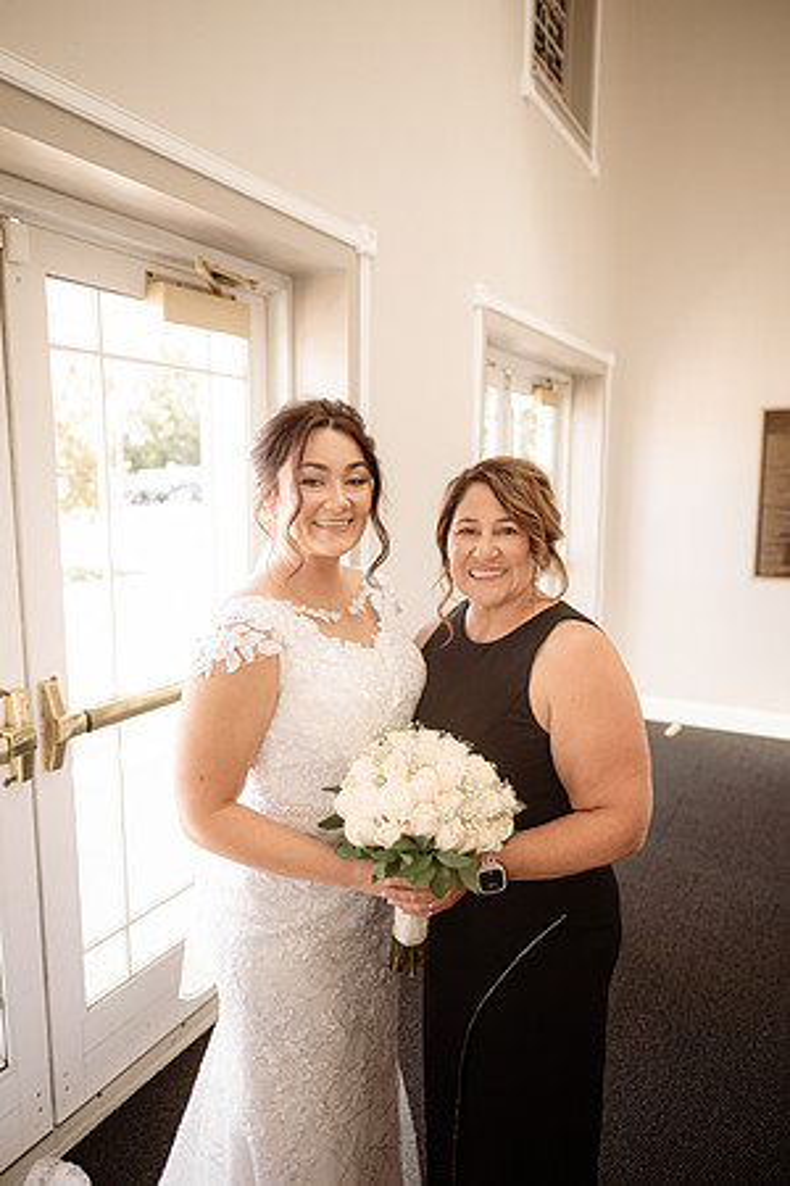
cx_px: 395
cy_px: 593
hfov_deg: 53.1
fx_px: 790
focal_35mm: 24
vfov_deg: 73.7
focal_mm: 24
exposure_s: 1/500
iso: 800
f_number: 2.2
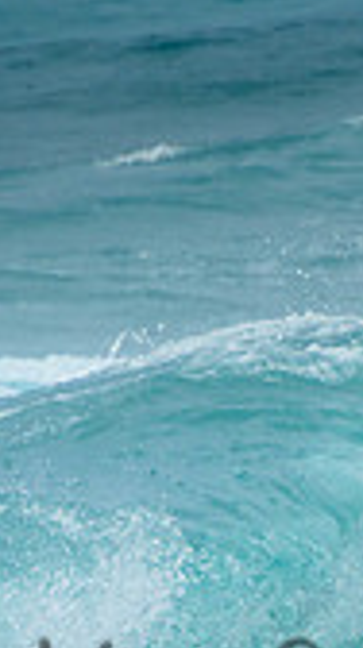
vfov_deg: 1.0
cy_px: 665
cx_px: 436
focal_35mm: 2175
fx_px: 37368
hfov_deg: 0.6
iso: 360
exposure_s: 1/2000
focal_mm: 400
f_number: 5.6
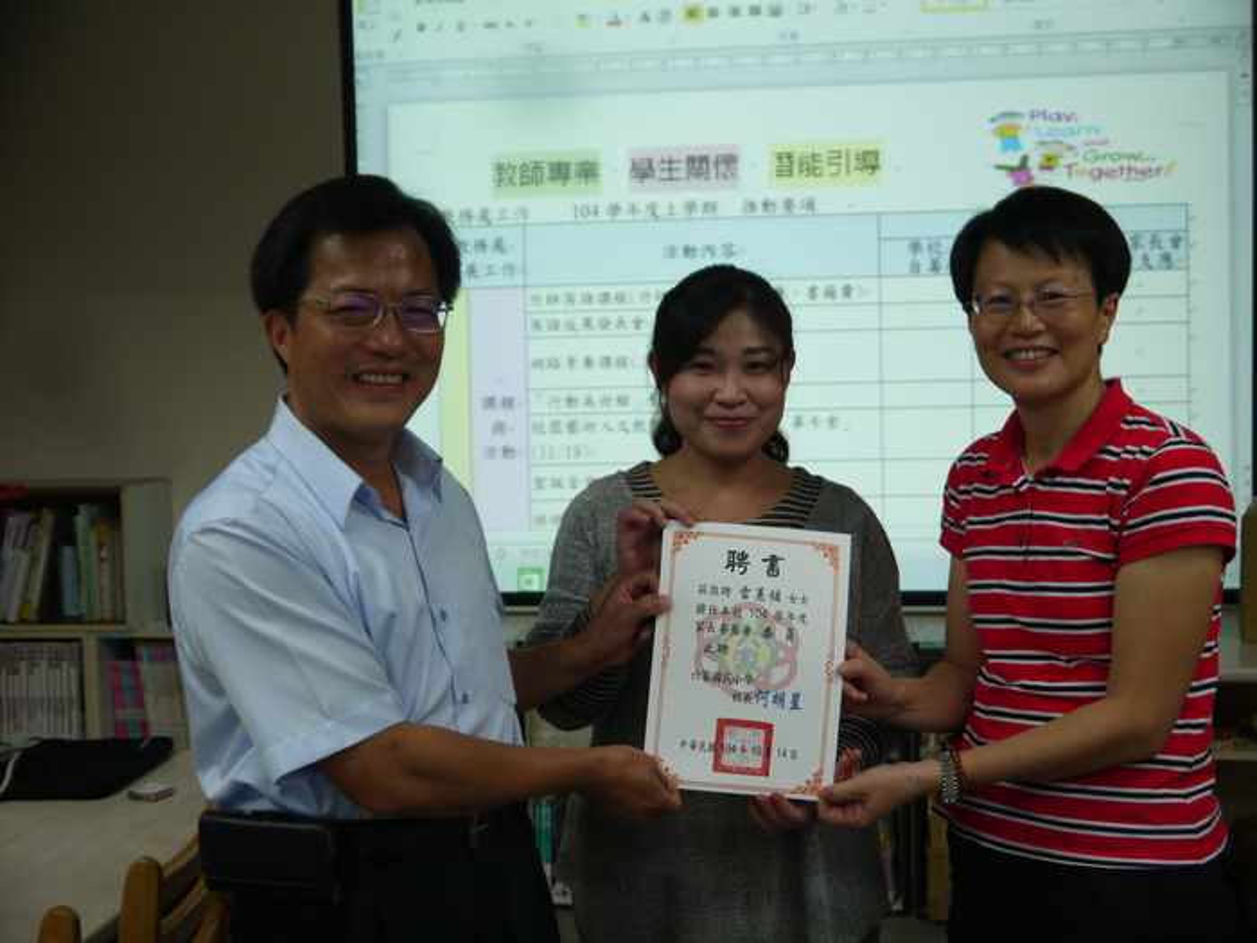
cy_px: 472
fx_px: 1743
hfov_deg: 39.7
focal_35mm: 48
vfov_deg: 30.3
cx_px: 628
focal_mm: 24
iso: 250
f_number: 4.5
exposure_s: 1/60
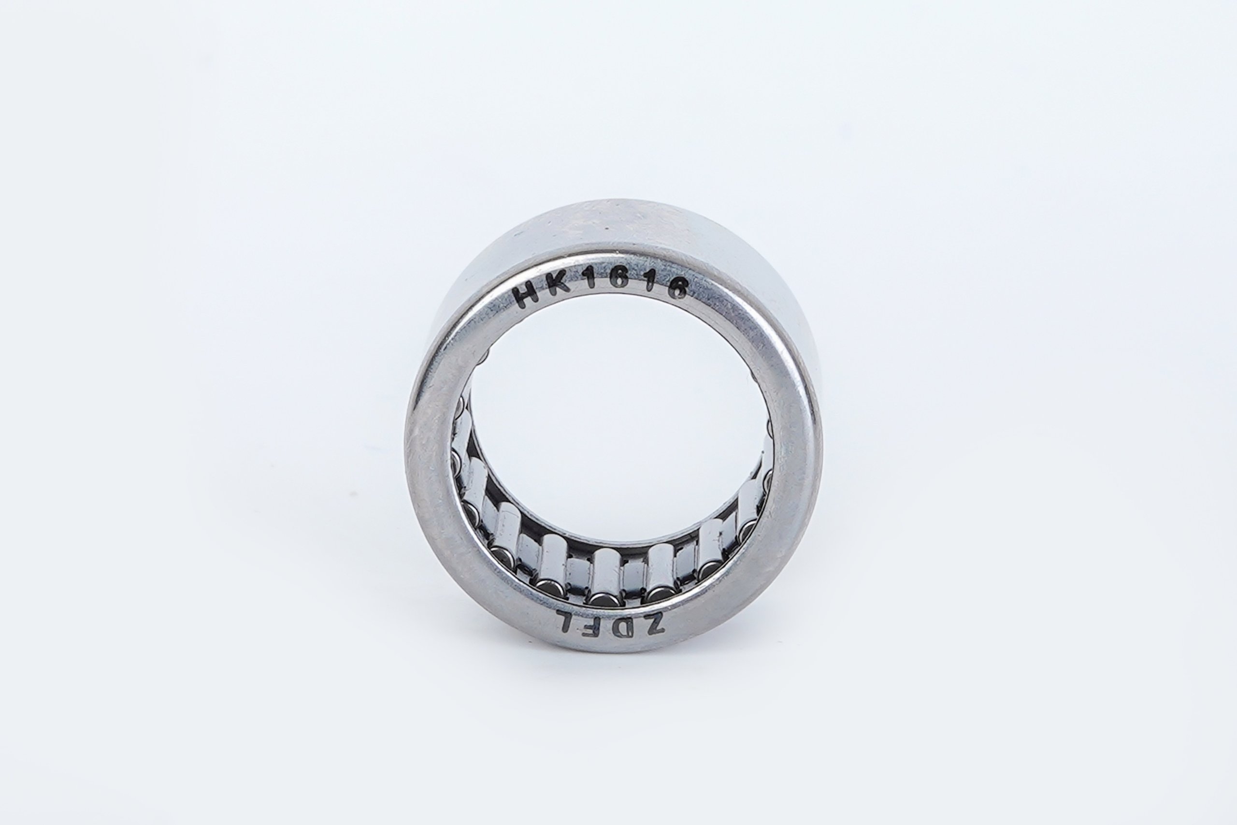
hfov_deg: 27.0
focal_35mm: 75
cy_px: 412
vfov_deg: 18.2
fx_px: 2577
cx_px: 618
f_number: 16
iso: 100
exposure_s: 1/160
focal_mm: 50
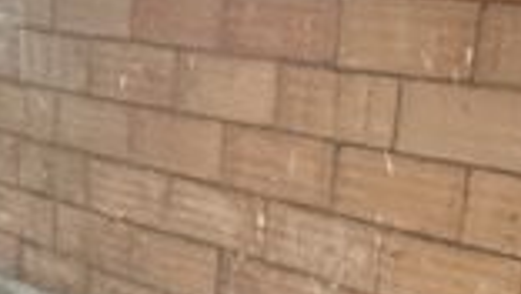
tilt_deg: -18.9
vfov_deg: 15.3
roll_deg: +0.5
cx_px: 20
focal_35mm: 78
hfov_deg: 26.0
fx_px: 1078
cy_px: 271
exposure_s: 1/33
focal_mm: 2.22
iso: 1600
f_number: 2.2
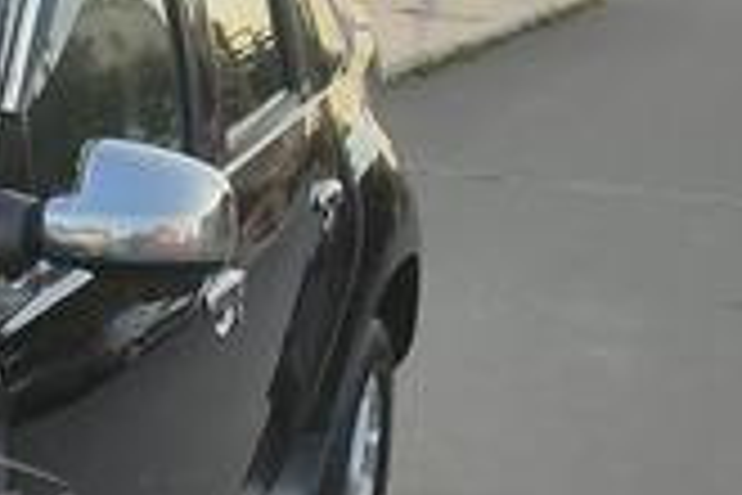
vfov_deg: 12.7
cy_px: 448
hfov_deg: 17.5
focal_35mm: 107
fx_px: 2205
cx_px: -301
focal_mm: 4.74
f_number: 1.79
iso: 100
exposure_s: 1/531
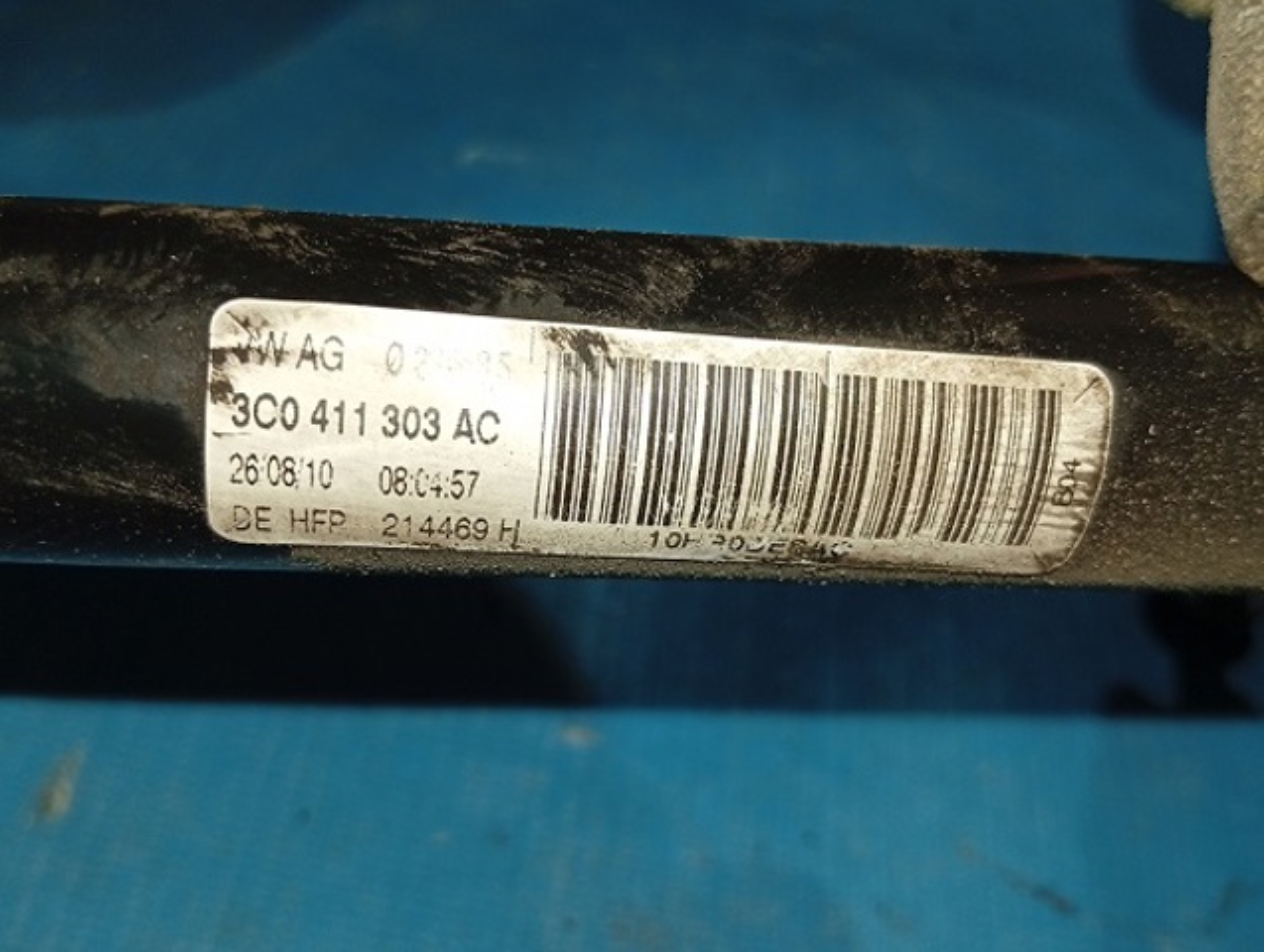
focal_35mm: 33
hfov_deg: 55.3
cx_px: 632
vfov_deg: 43.1
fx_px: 1207
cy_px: 476
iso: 198
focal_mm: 3.96
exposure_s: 1/50
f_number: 1.8
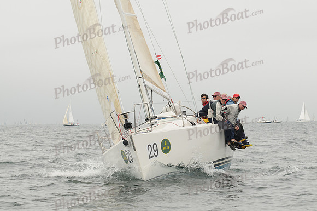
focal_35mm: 147
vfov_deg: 9.3
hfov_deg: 14.0
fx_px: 1293
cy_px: 106
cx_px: 158
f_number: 5.6
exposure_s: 1/640
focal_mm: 98
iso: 200
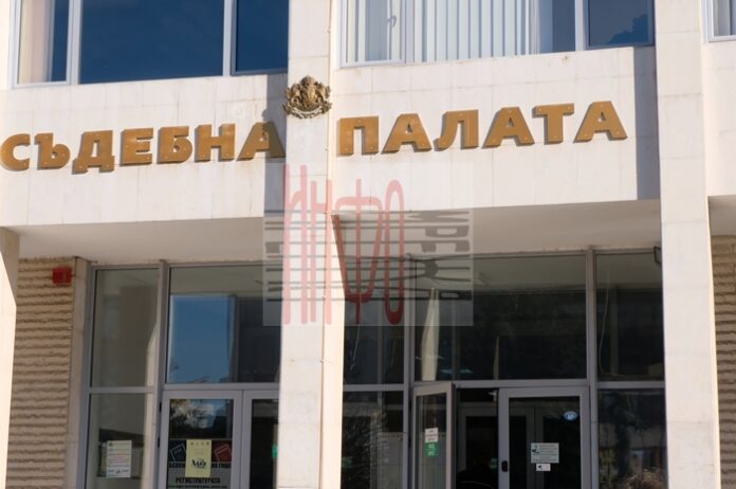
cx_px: 368
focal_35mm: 75
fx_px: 1531
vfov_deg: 18.1
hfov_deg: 27.0
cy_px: 244
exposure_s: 1/400
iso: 400
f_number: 10
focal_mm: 50
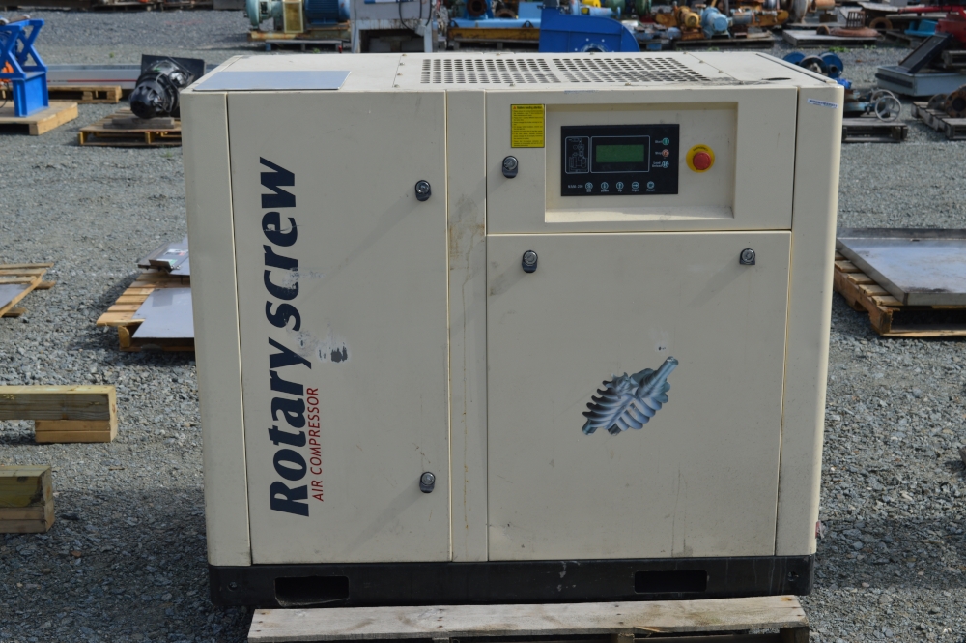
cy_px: 322
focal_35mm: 52
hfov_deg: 37.9
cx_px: 483
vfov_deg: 25.7
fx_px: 1408
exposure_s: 1/250
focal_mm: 35
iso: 100
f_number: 8
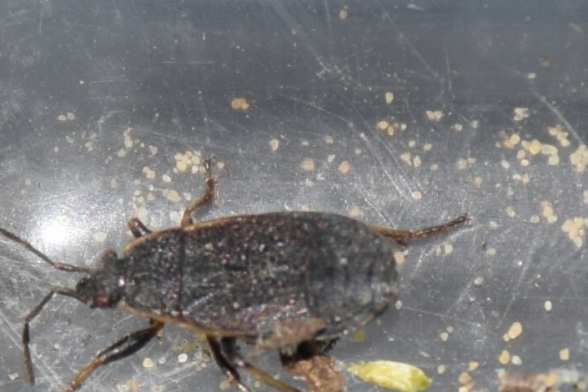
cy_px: 255
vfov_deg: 4.8
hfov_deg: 7.2
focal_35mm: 286
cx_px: 230
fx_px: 4671
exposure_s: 1/60
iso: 100
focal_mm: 140
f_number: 8
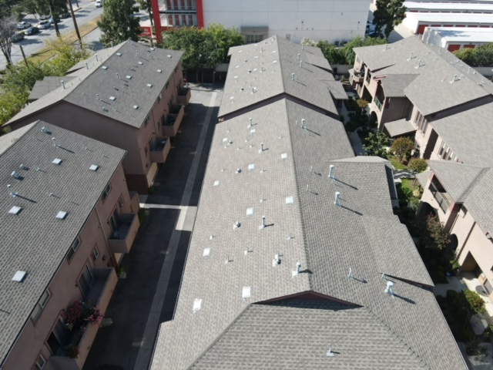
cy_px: 185
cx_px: 246
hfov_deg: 71.6
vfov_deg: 56.8
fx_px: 342
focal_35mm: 24
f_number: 2.8
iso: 100
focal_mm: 4.5
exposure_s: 1/320
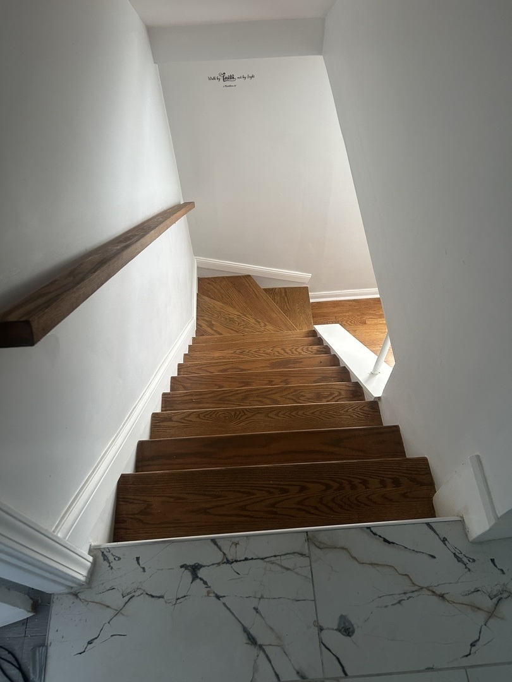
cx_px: 256
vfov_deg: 67.3
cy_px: 341
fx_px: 513
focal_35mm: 26
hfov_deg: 53.1
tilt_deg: -57.9
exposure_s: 1/60
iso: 125
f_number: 1.5
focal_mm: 5.7
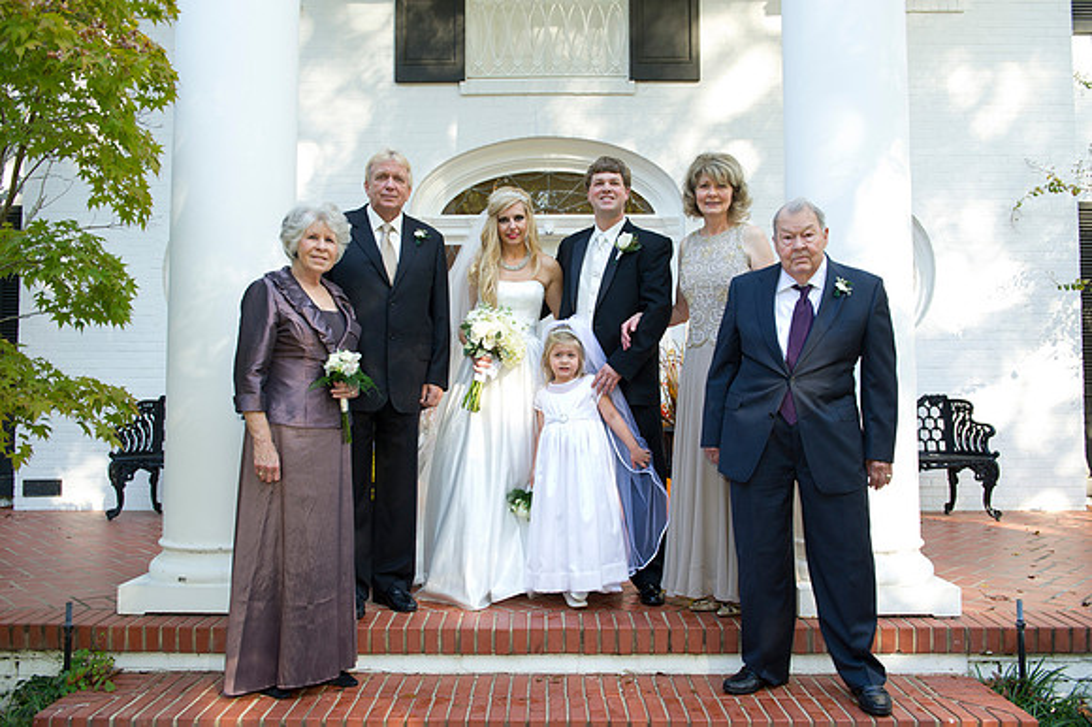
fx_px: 879
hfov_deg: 63.7
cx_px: 546
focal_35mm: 29
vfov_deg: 44.9
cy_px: 364
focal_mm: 29
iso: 500
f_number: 5.6
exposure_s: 1/125
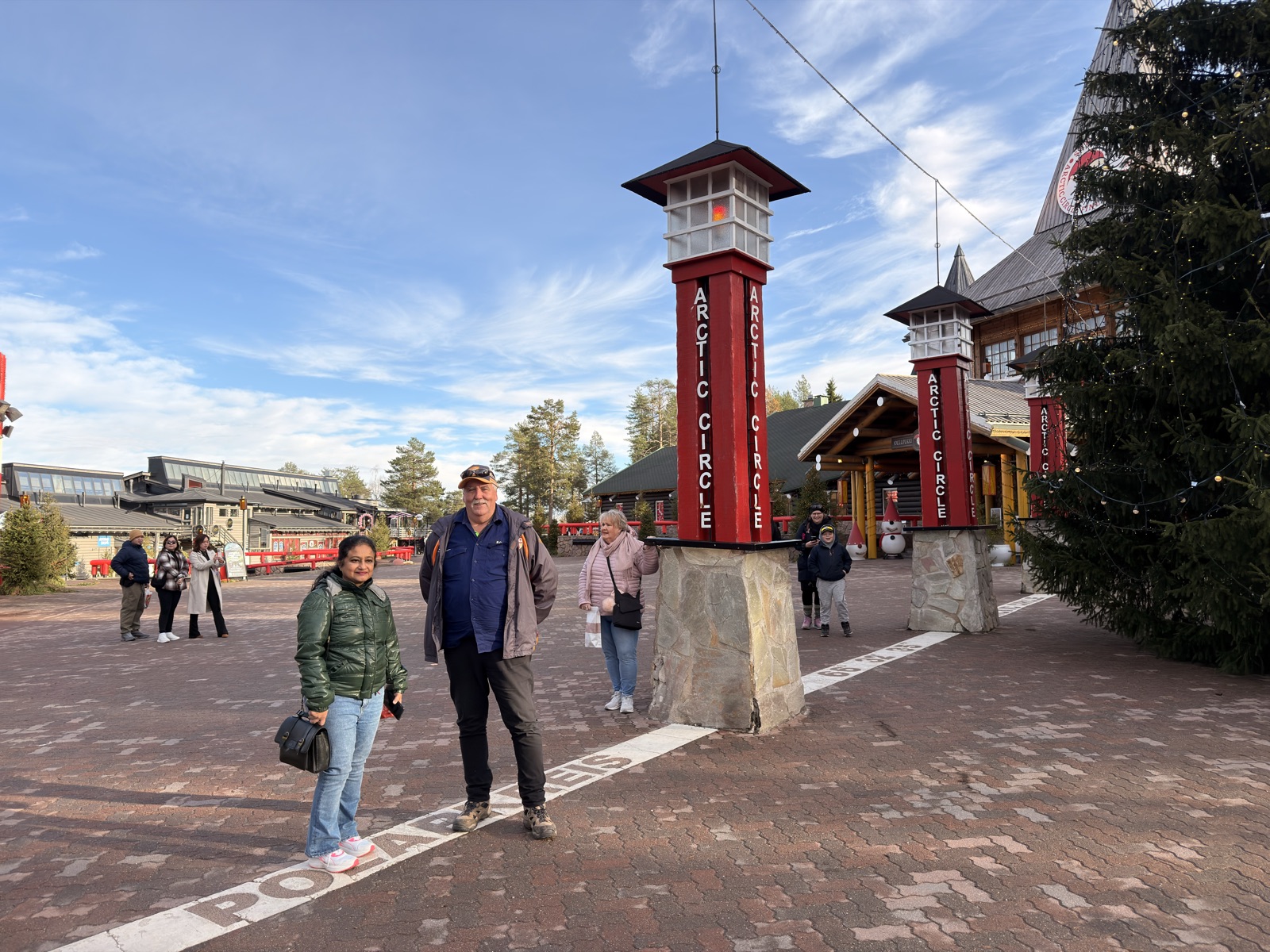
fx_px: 881
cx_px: 635
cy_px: 476
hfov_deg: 71.6
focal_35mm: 24
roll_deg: +1.5
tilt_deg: +4.0
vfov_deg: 56.8
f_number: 1.78
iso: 64
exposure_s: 1/1905
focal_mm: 6.76
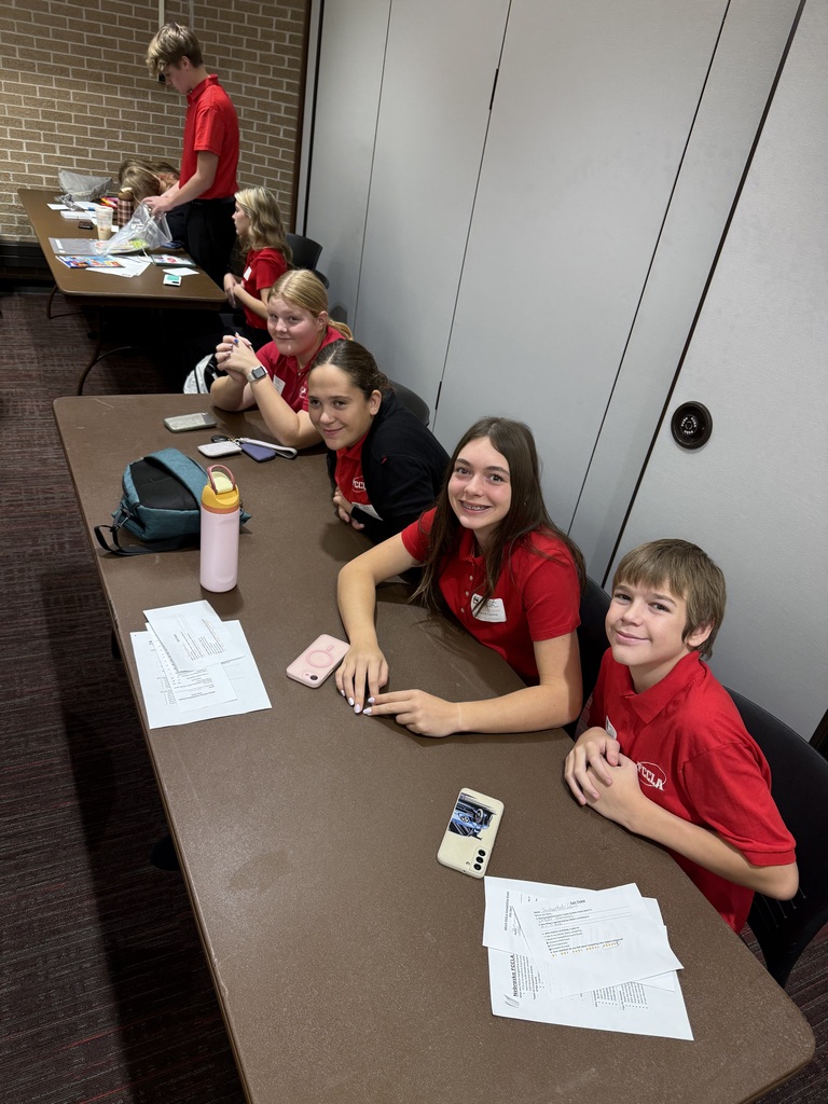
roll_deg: -11.5
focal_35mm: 24
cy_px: 552
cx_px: 414
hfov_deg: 56.8
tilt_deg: -30.0
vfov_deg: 71.6
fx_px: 765
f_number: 1.78
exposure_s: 1/60
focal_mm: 6.76
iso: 125
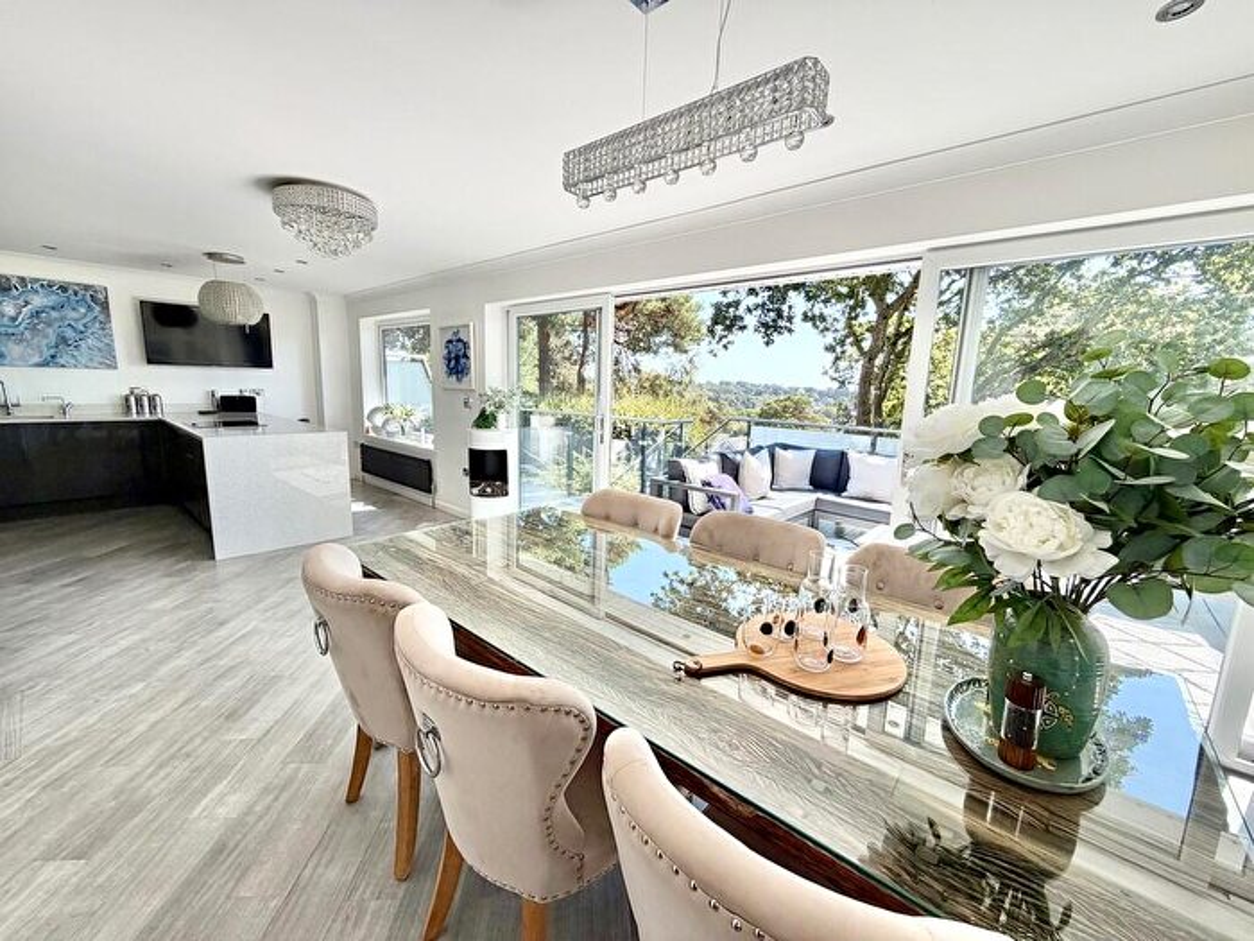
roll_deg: -1.9
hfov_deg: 102.1
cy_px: 470
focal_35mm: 14
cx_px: 627
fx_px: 507
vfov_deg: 85.7
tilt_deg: -9.0
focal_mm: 2.22
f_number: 2.2
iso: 50
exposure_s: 1/411
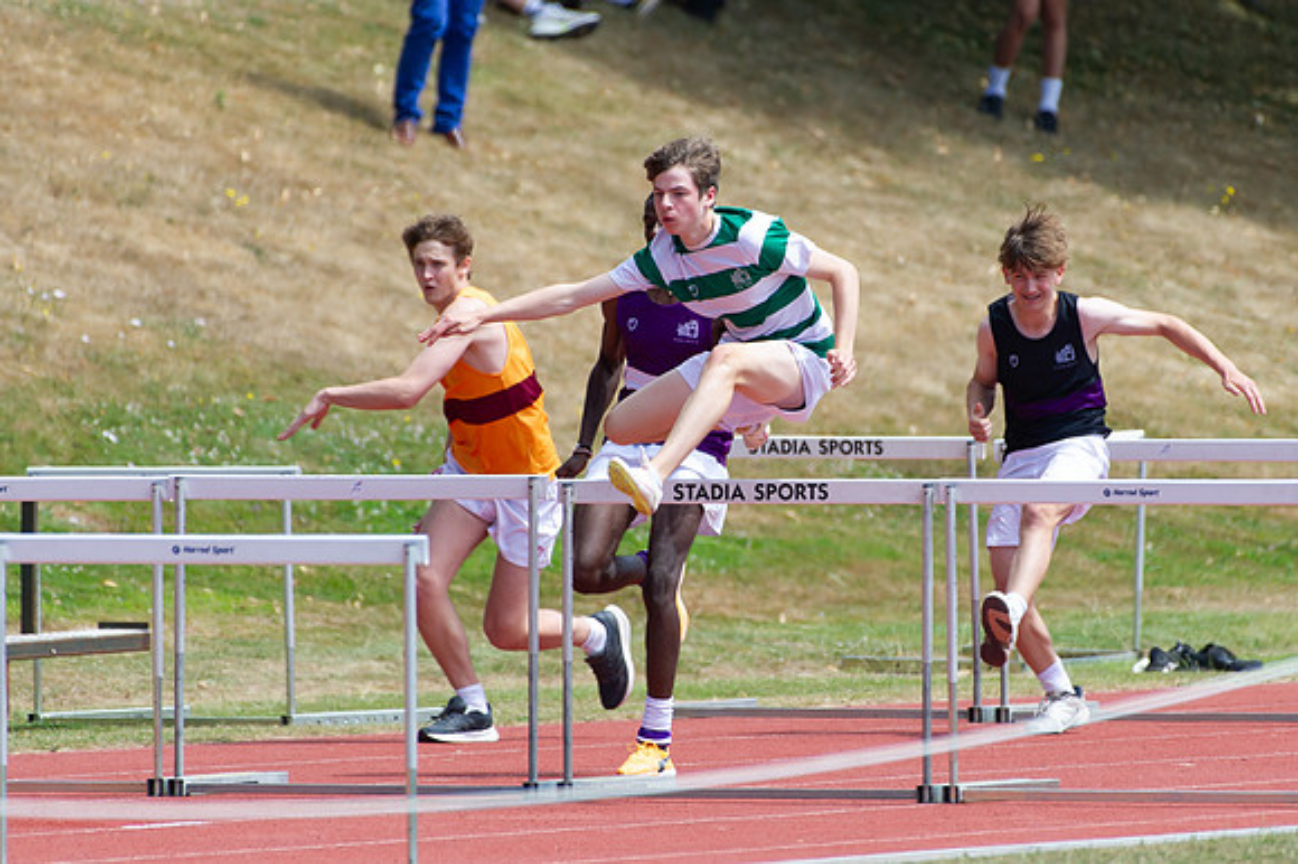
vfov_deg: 2.0
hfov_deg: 3.0
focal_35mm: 693
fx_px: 24981
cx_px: 775
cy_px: 383
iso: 280
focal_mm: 500
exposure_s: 1/800
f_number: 5.6
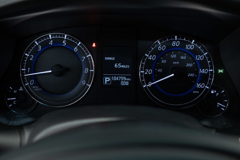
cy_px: 80
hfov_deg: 46.4
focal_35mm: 42
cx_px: 120
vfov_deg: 31.9
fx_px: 280
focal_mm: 28
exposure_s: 1/50
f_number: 3.2
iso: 1000
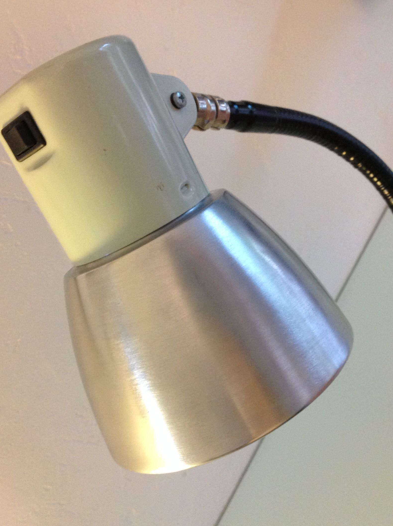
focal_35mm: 43
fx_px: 653
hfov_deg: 33.5
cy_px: 287
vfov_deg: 43.9
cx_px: 189
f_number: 2.4
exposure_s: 1/17
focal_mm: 4.28
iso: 250
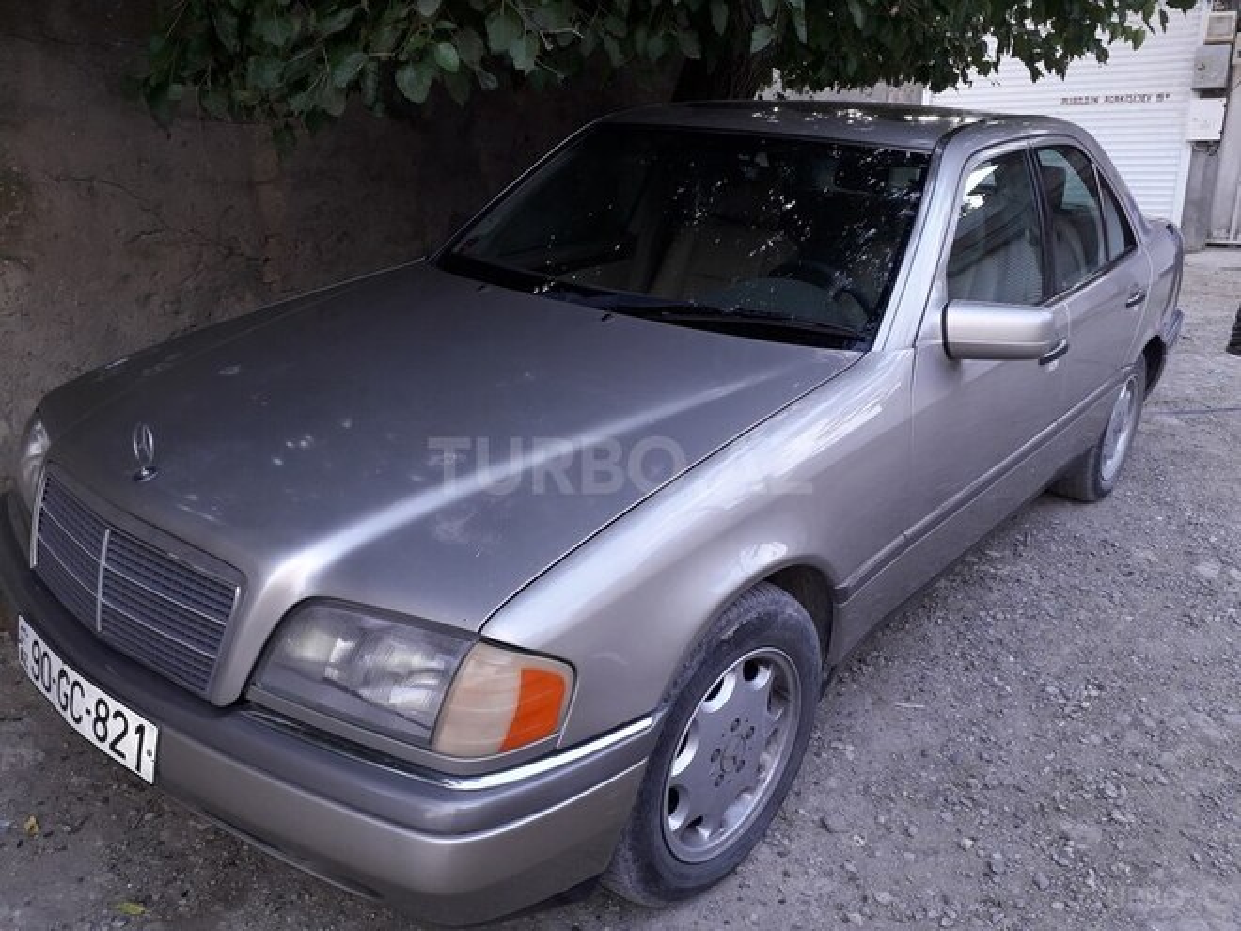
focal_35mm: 27
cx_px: 620
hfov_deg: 65.3
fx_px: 968
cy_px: 466
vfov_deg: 51.4
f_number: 1.9
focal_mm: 3.6
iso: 40
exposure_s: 1/129
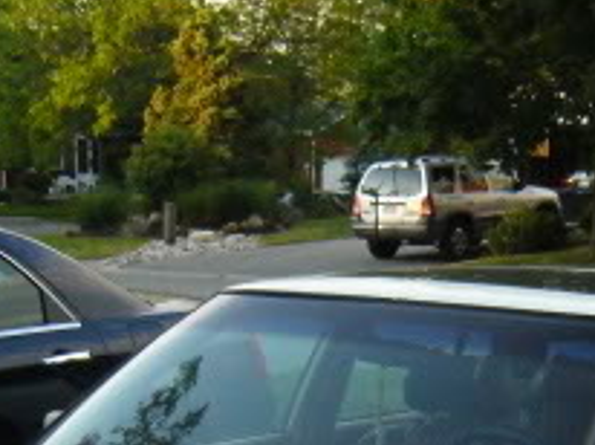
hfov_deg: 19.9
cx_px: 427
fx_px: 1683
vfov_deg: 14.7
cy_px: 494
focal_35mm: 98
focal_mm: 5.8
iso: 400
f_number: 2.8
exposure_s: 1/800
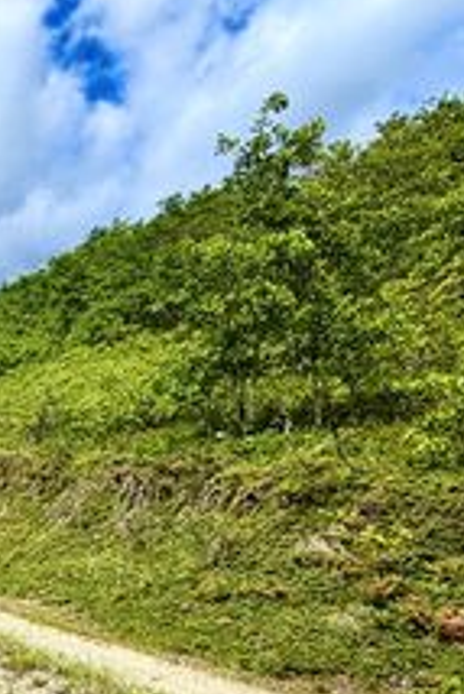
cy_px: 504
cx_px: -201
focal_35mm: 34
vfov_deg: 53.7
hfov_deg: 28.3
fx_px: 656
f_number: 2.2
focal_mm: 2.22
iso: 20
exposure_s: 1/928
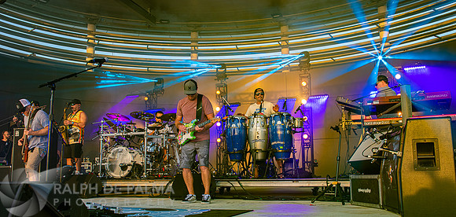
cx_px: 224
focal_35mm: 35
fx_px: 407
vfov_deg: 29.8
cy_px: 110
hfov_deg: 58.5
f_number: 5.6
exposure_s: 1/160
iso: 400
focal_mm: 29
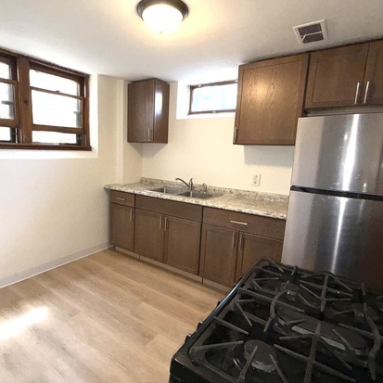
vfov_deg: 74.8
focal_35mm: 20
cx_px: 166
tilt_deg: -9.7
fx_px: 250
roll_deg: -2.4
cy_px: 191
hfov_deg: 74.5
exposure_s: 1/122
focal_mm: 2.22
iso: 80
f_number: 2.2
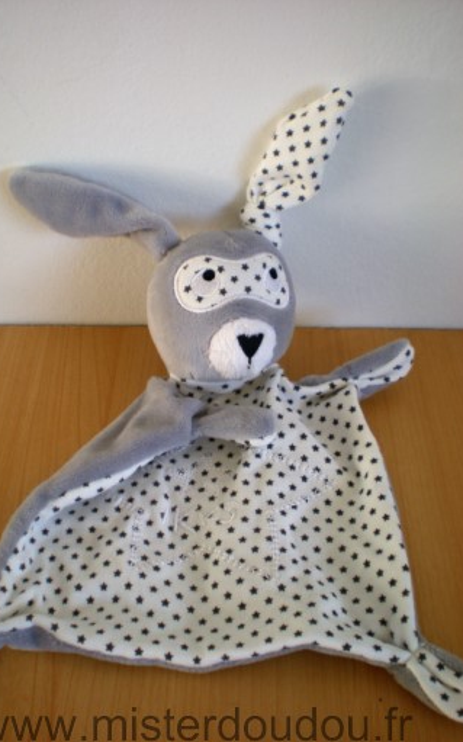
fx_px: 828
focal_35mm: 41
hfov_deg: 31.2
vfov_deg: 48.2
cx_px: 193
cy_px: 376
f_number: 3.1
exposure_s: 1/77
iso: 64
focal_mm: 6.3
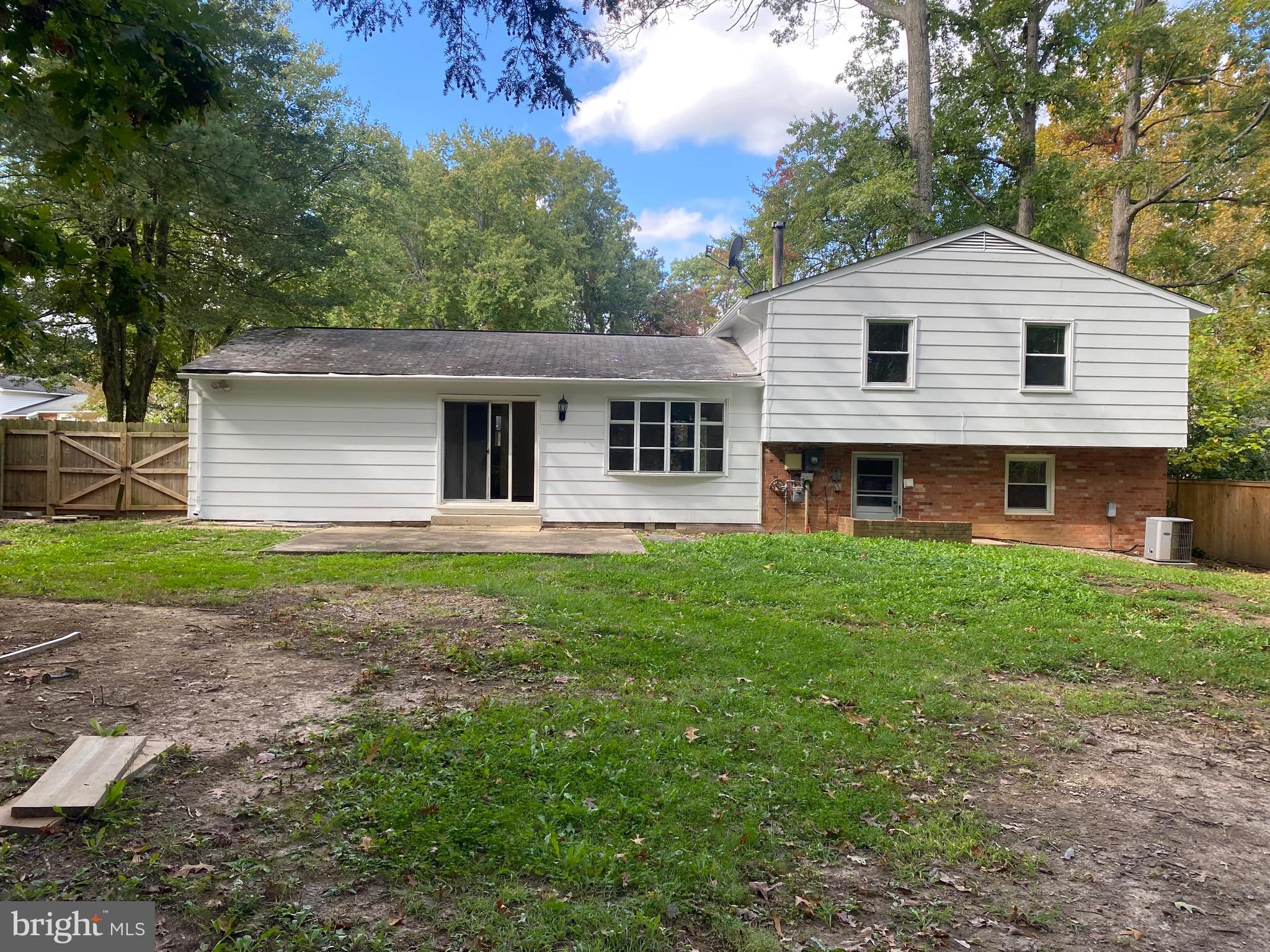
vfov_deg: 53.1
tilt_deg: -0.4
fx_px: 954
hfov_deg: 67.3
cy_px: 476
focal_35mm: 26
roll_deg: -0.2
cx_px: 635
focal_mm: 4.25
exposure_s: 1/385
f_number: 1.8
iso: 32
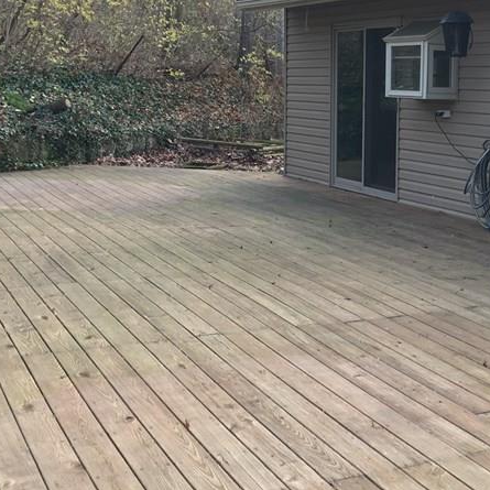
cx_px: 431
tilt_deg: -6.7
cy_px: 228
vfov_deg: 29.1
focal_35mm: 59
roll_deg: -0.9
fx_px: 945
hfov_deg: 28.1
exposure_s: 1/60
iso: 25
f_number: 2.2
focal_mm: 4.15
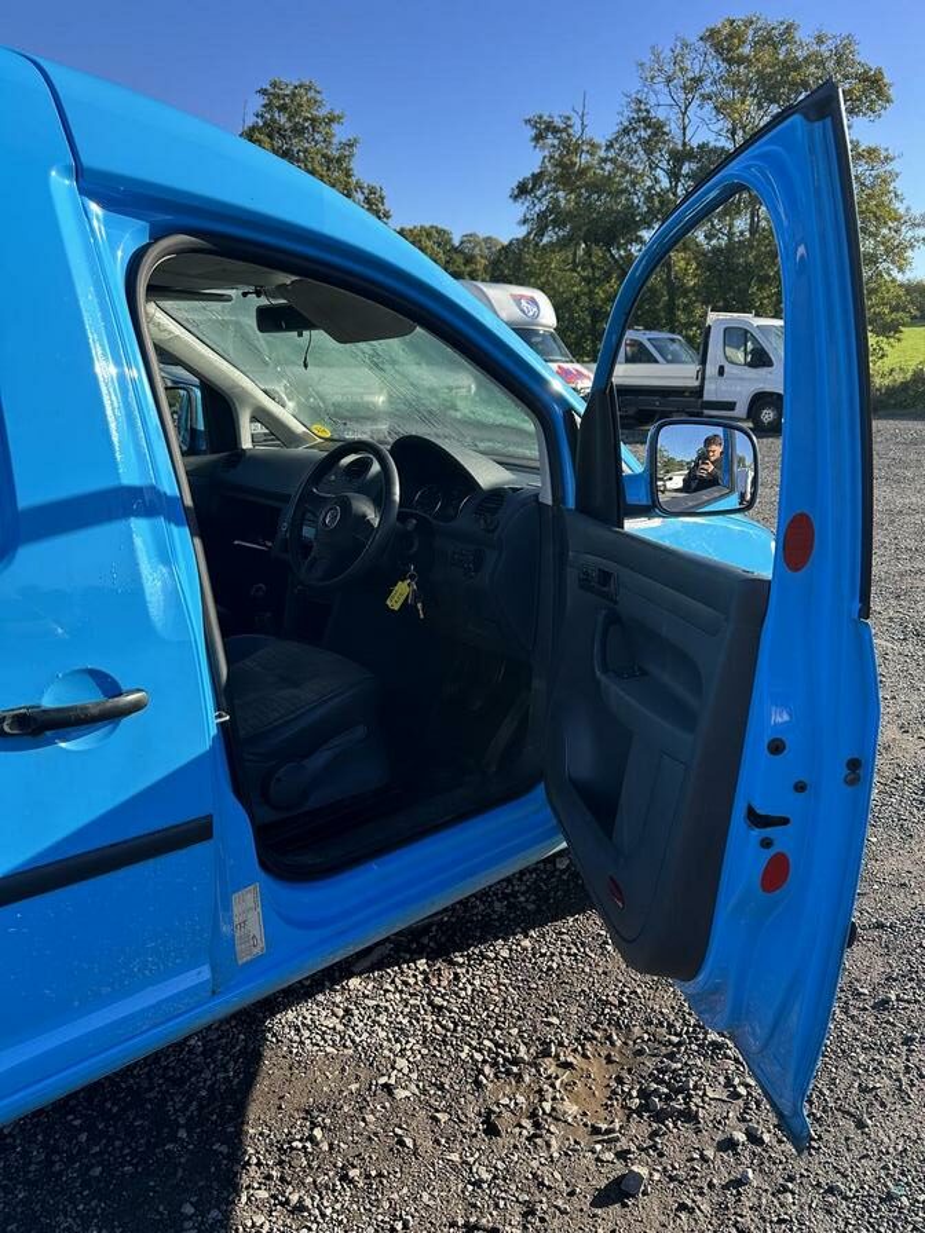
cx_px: 462
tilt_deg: -16.4
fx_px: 855
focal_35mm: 24
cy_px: 616
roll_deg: -0.5
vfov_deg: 71.6
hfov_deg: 56.8
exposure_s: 1/1304
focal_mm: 6.86
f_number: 1.78
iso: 80
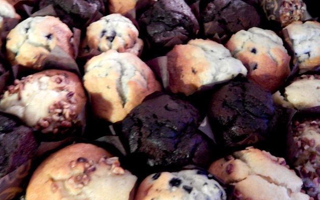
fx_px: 323
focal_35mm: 37
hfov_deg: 52.7
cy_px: 111
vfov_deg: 34.4
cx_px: 145
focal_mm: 5.6
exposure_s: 1/3
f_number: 3.2
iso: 800
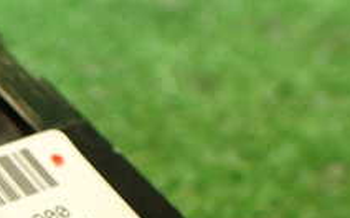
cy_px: 317
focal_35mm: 90
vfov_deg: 13.7
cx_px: -96
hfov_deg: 21.1
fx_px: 858
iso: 200
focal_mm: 5.4
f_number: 2.3
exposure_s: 1/30
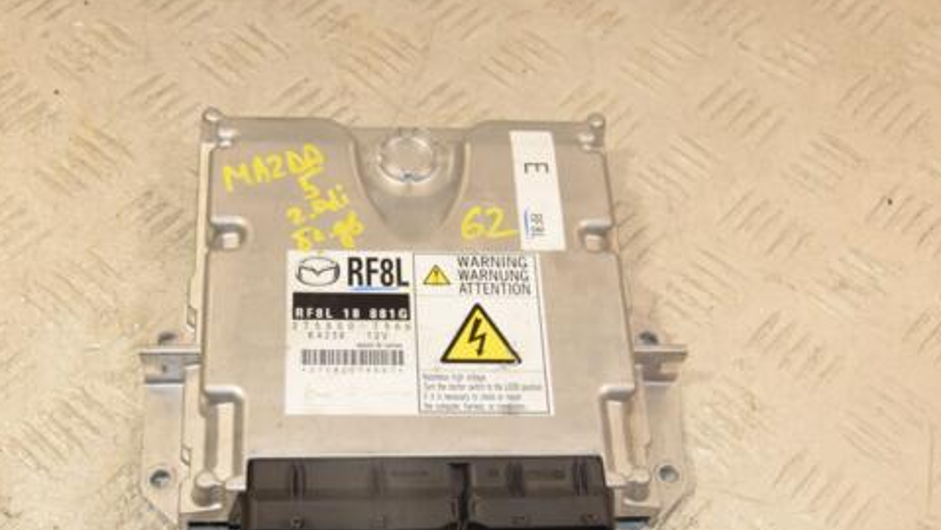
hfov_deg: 35.4
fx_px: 1473
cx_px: 422
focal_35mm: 59
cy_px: 340
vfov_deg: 20.4
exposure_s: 1/200
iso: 800
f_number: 8
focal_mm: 30
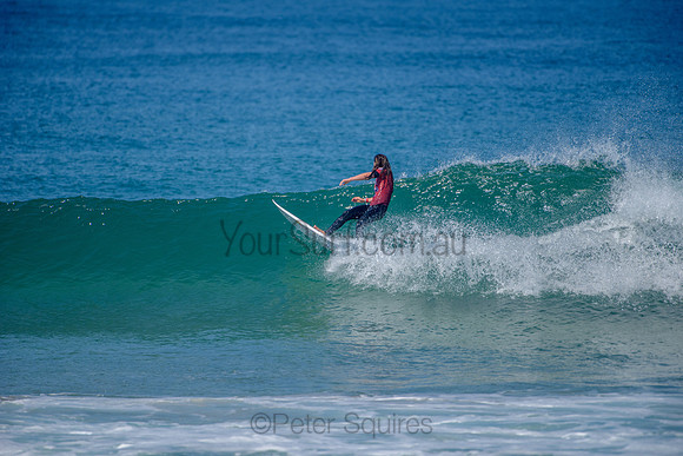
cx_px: 342
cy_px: 228
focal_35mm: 500
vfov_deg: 2.8
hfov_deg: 4.1
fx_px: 9488
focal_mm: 500
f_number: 5.6
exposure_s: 1/2000
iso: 180
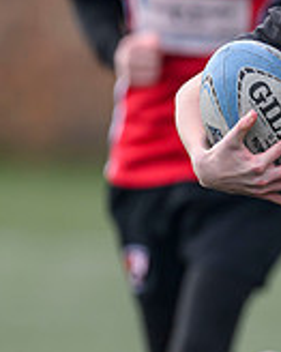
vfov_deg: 1.1
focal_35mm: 1701
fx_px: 17699
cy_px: 213
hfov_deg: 0.9
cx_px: 590
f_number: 3.2
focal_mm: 400
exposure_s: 1/1600
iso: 640
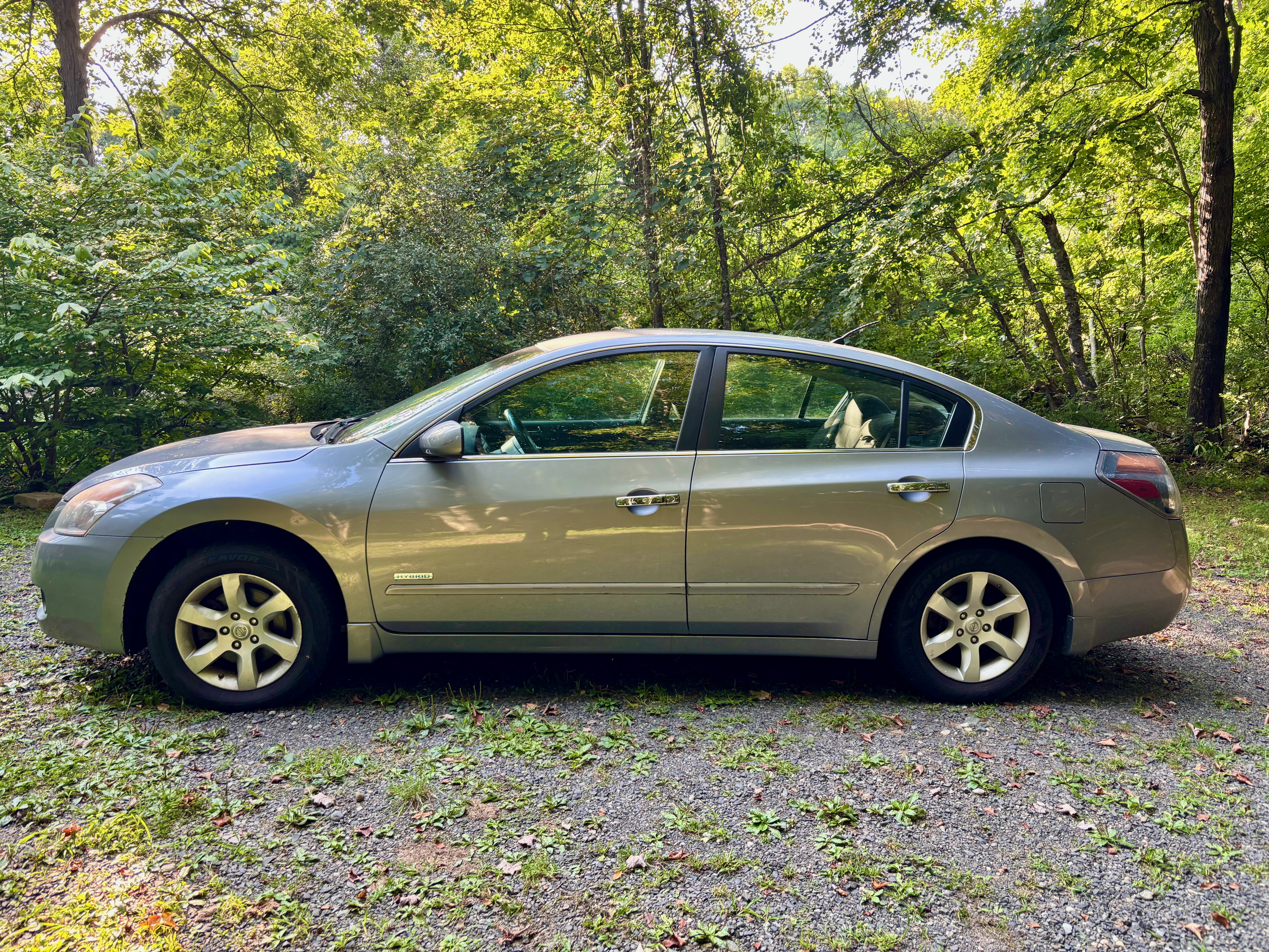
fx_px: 953
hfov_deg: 67.3
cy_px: 476
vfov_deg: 53.1
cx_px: 634
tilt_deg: -4.8
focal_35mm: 26
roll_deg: +1.9
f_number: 1.6
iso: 80
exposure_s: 1/121
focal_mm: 5.96
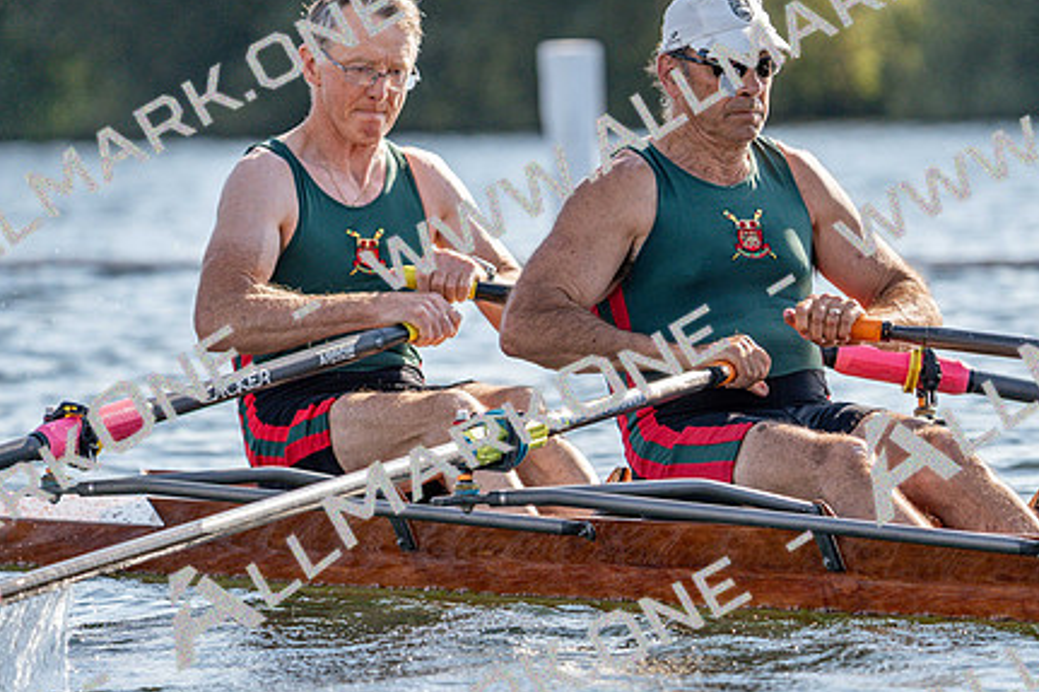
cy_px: 298
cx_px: 658
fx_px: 11655
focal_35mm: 404
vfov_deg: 3.4
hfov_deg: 5.1
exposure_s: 1/1600
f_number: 6.3
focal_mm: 300
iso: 400
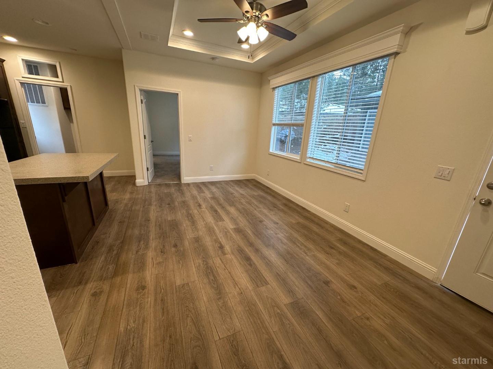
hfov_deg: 102.1
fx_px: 199
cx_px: 246
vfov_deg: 85.7
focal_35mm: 14
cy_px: 184
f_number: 2.2
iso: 160
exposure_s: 1/120
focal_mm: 2.22
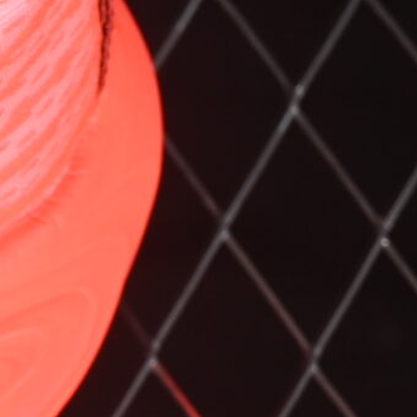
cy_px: 522
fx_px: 6501
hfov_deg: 3.6
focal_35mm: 477
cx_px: -916
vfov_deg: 3.7
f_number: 7.1
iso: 160
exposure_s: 1/80
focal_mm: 50
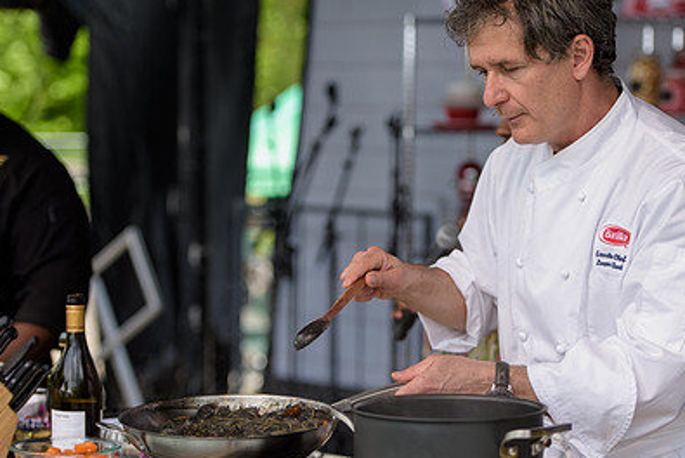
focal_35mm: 132
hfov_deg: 15.5
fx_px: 2513
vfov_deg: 10.4
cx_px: 414
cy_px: 230
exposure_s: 1/1600
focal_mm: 90
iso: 250
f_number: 3.2
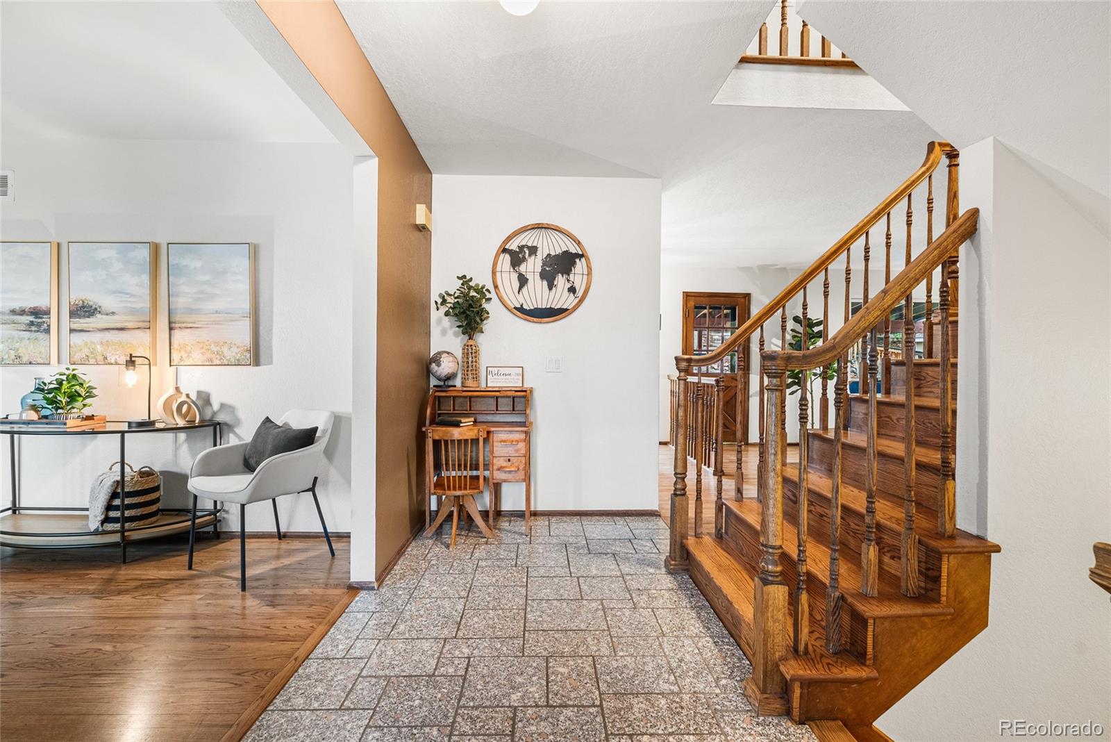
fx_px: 494
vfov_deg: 73.8
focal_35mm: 16
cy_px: 371
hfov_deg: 96.7
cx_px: 556
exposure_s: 3.2
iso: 200
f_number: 8
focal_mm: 16
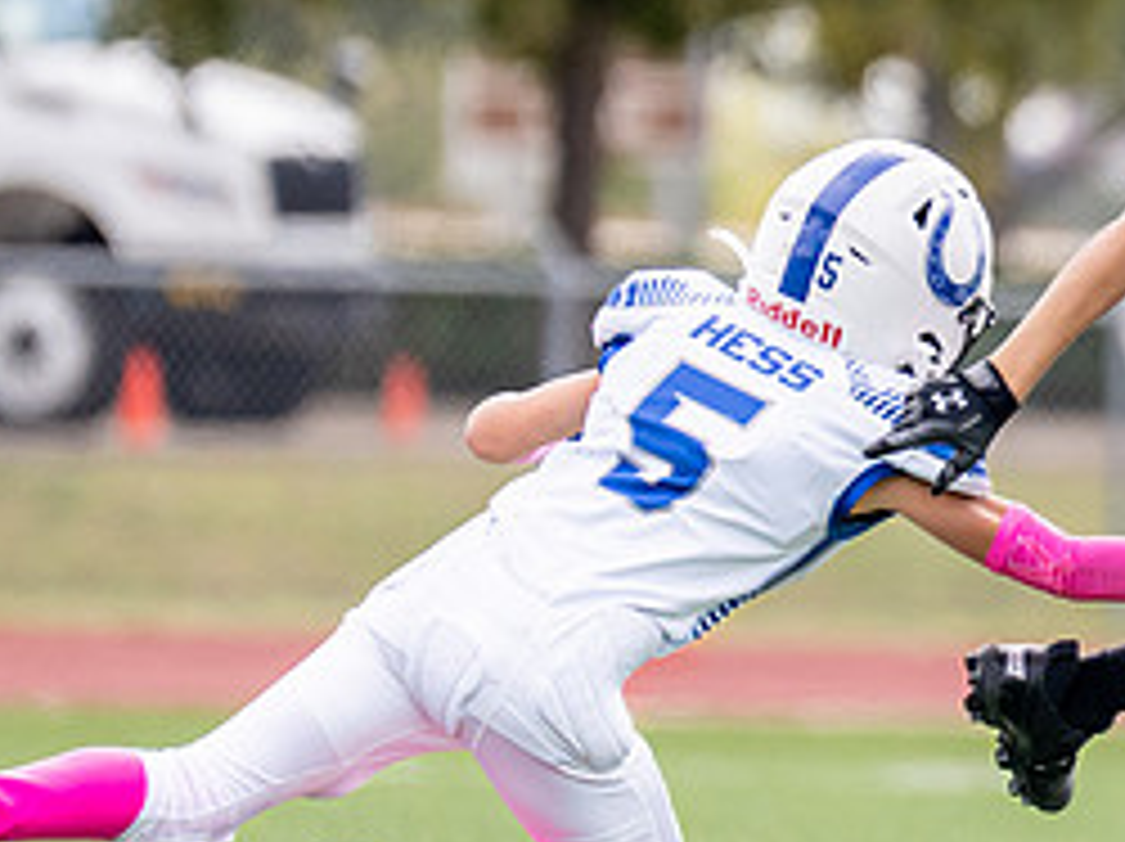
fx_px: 36916
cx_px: 1626
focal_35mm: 1137
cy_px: 349
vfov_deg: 1.3
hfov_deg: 1.7
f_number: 2.8
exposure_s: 1/2500
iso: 250
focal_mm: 200
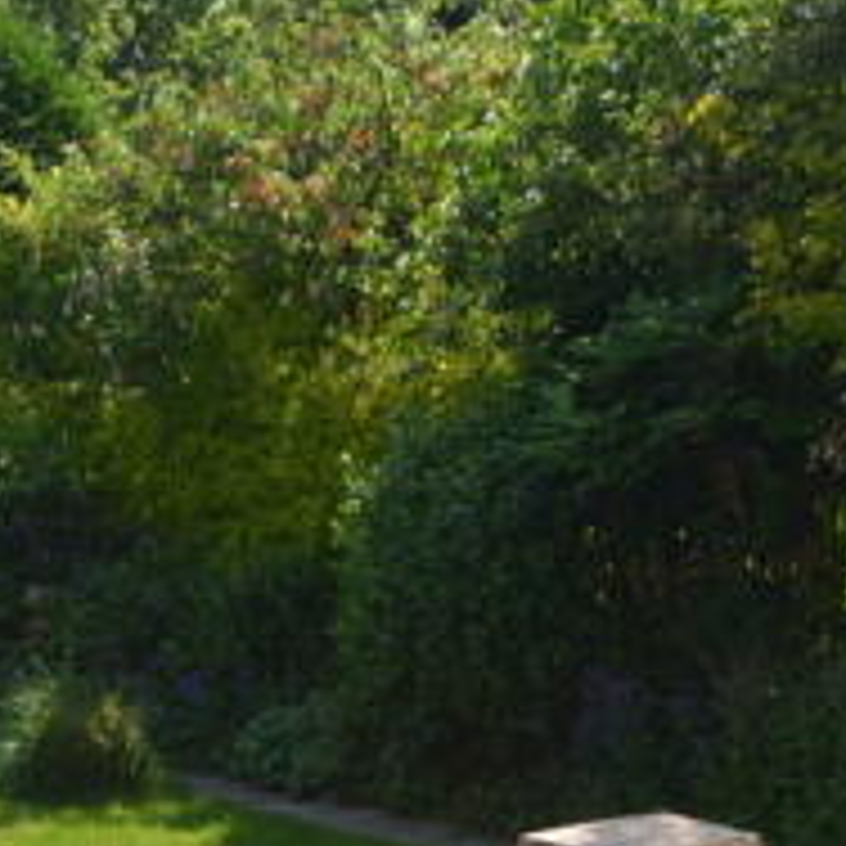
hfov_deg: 21.2
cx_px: 83
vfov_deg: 21.0
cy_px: 826
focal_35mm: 80
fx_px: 2212
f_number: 6.3
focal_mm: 18
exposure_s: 1/200
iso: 100
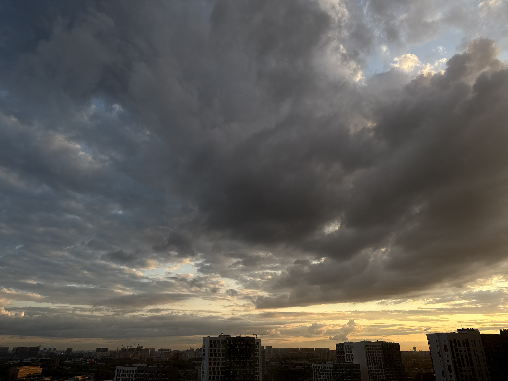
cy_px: 190
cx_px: 254
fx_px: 352
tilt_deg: +23.1
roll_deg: -0.4
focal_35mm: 24
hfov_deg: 71.6
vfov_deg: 56.8
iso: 80
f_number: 1.78
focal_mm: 6.76
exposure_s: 1/1032
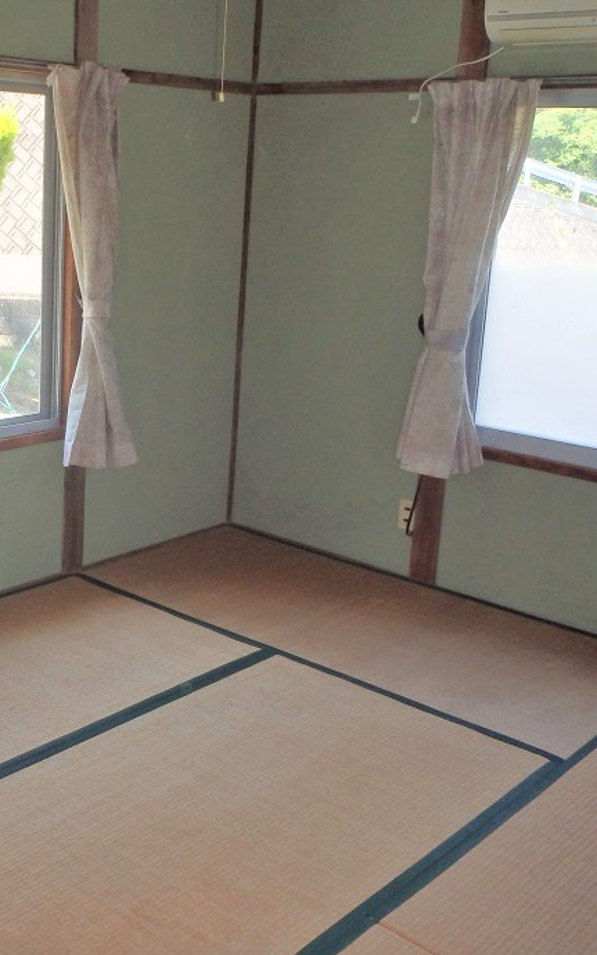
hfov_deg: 29.0
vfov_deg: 46.2
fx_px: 1120
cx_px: 93
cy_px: 448
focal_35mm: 43
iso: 125
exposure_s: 1/100
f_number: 3.9
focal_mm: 5
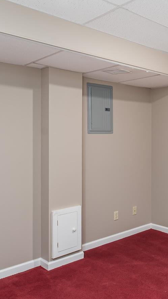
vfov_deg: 58.0
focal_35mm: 34
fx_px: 269
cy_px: 148
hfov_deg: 31.7
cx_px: 173
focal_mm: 14
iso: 320
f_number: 7.1
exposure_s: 1/2
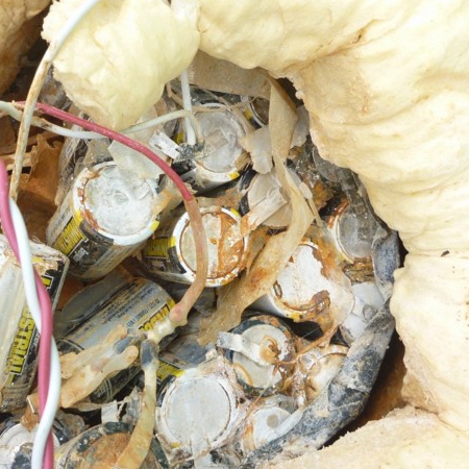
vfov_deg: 38.3
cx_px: 154
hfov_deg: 37.9
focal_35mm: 44
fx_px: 674
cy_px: 266
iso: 80
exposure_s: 1/125
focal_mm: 5
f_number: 3.3
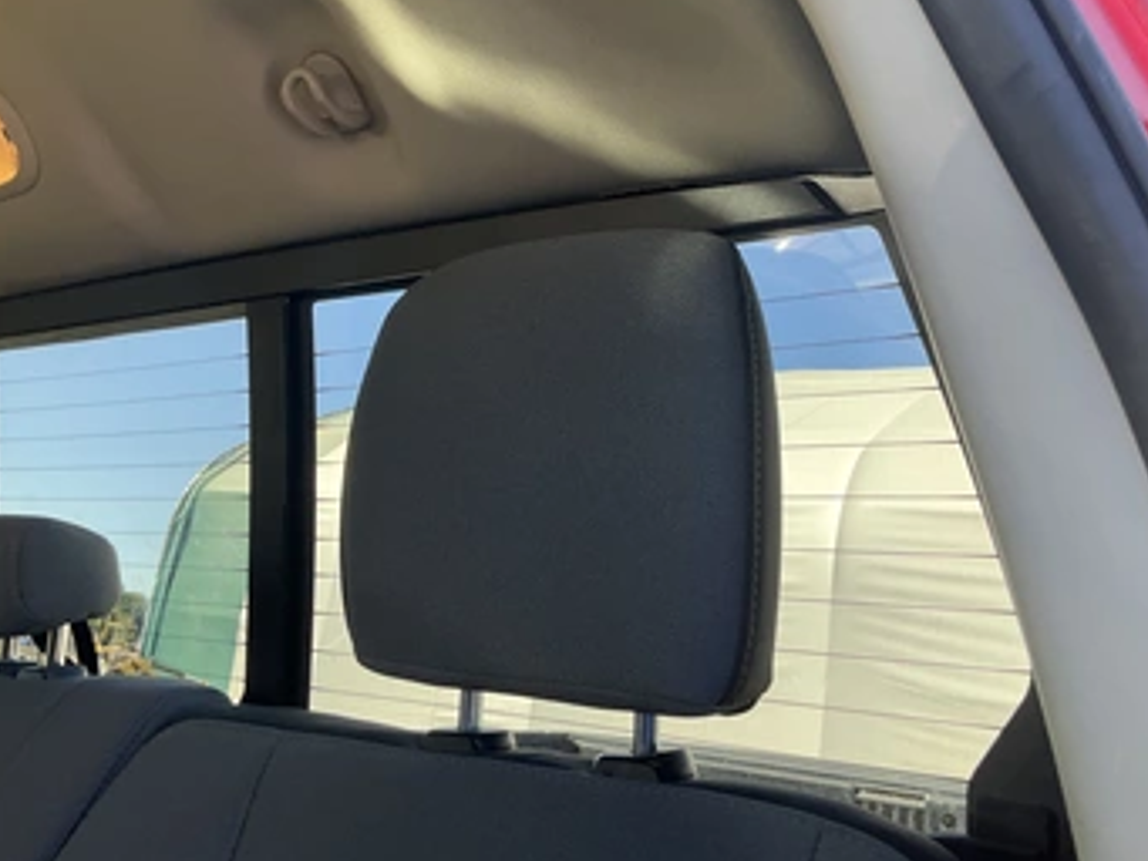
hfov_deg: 53.9
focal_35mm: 34
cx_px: 599
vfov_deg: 41.7
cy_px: 377
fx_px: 1128
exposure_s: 1/137
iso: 16
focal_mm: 3
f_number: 1.8
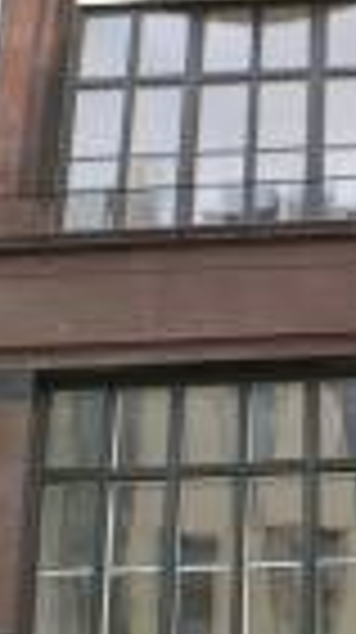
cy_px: 382
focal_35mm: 96
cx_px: 633
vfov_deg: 22.2
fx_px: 1616
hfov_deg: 11.7
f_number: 7.1
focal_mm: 18
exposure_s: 1/60
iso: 100
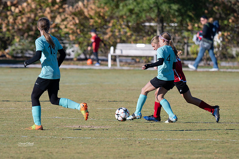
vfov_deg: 2.5
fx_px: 3618
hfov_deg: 3.8
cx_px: 123
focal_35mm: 545
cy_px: 104
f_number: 6
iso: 280
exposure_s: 1/1000
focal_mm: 400
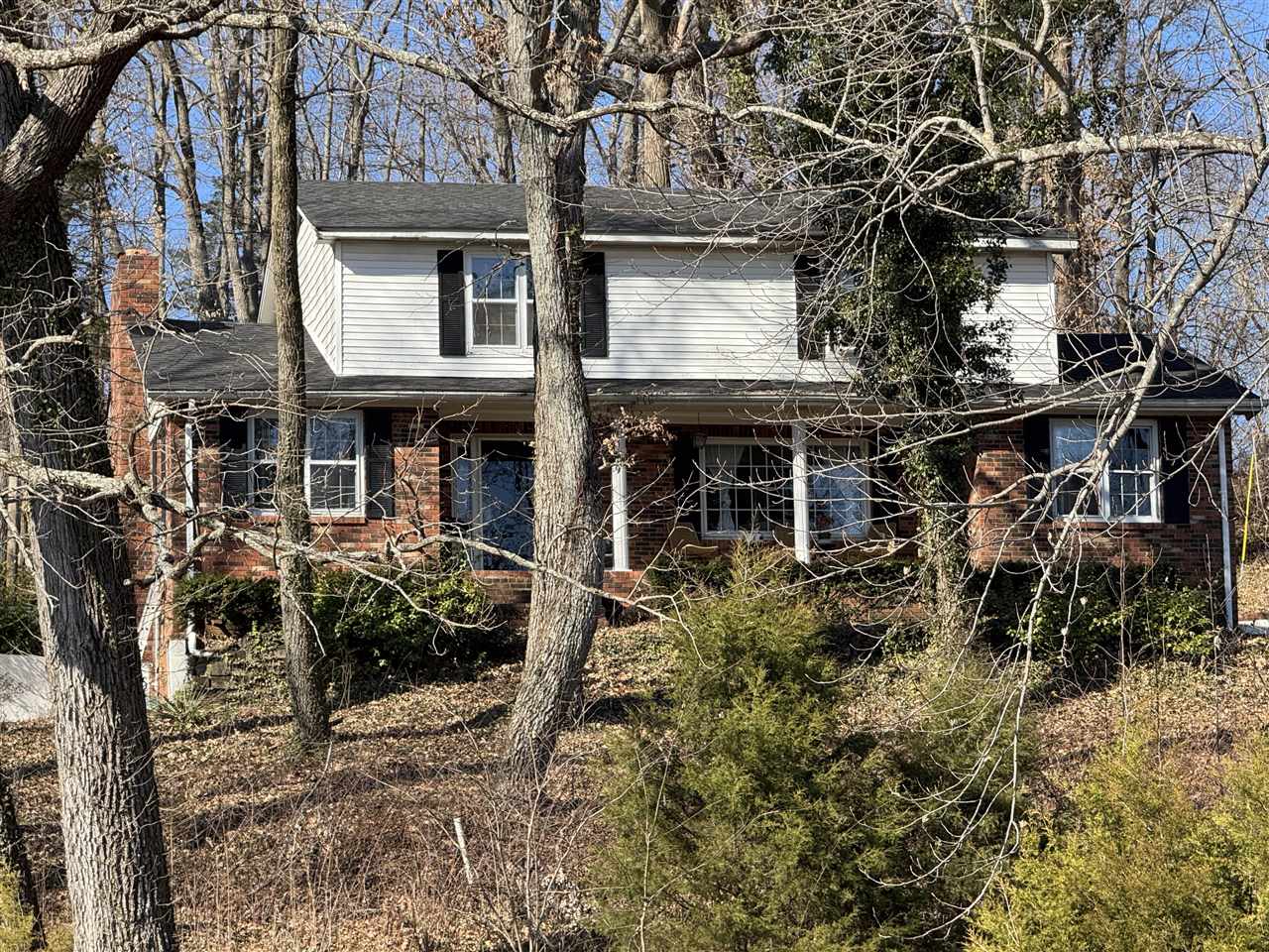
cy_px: 476
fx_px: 4399
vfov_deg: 12.3
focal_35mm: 120
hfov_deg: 16.4
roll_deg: +1.0
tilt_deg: +9.3
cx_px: 634
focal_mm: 15.66
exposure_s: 1/596
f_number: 2.8
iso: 50
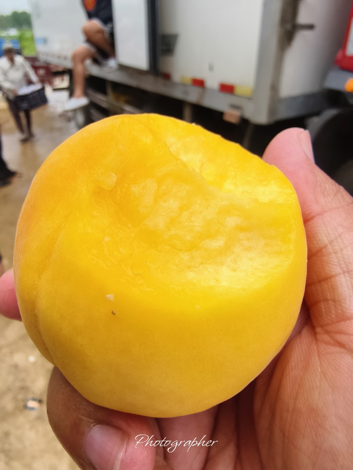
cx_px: 176
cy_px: 235
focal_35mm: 25
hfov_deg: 54.9
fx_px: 340
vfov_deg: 69.4
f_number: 2
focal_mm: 2.32
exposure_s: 1/453
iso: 50
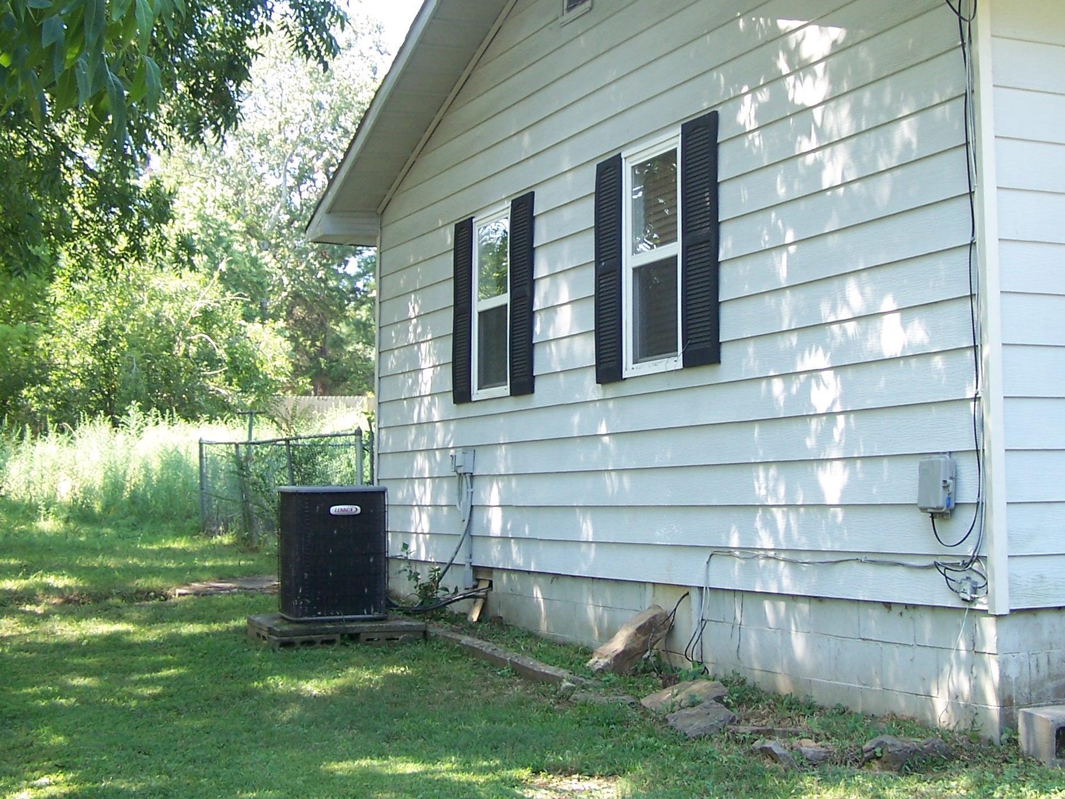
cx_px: 649
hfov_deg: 34.2
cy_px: 286
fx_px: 1723
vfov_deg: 26.0
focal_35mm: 56
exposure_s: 1/80
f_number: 2.8
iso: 80
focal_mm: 6.7
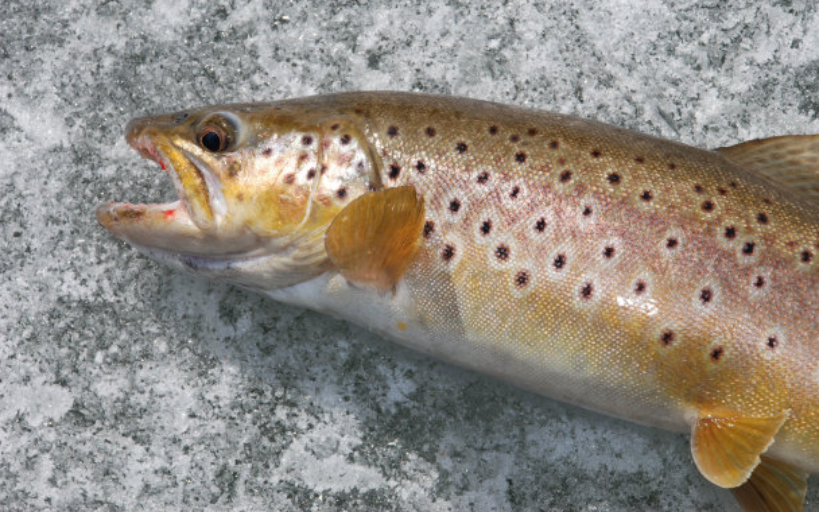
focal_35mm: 147
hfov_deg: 14.3
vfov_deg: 8.9
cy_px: 241
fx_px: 3270
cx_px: 410
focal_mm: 95
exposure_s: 1/200
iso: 100
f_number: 11
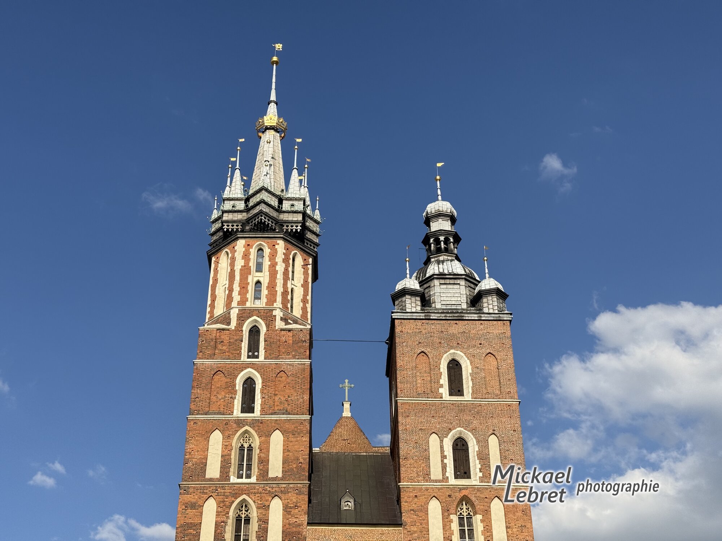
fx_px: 1001
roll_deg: -0.4
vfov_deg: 30.3
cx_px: 361
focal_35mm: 48
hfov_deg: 39.7
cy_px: 270
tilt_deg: +35.9
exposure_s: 1/5208
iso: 64
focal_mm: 6.76
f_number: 1.78
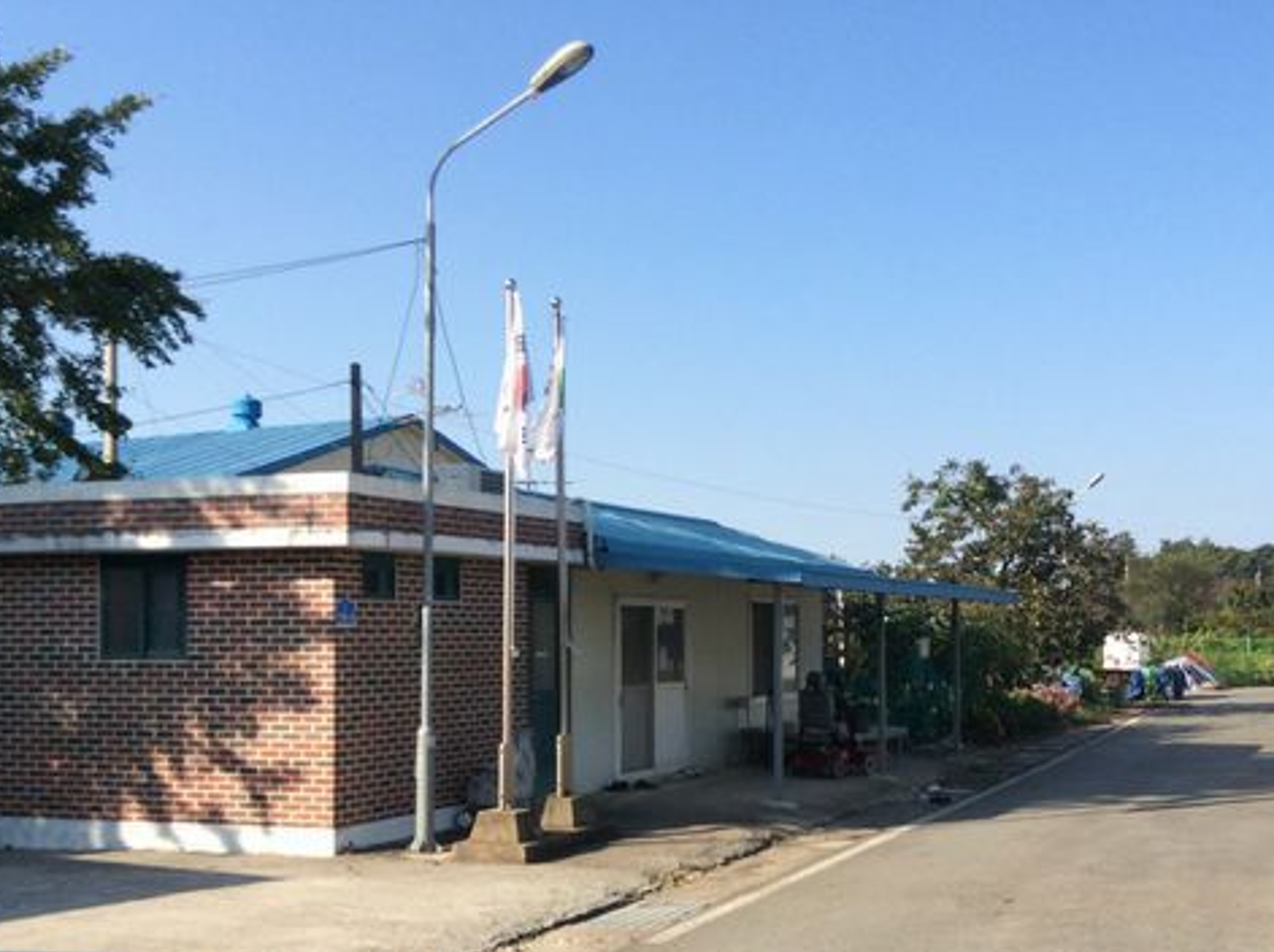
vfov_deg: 29.5
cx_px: 732
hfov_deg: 38.9
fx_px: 1801
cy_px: 617
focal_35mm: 49
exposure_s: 1/1040
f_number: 2.4
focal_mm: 3.3
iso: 32
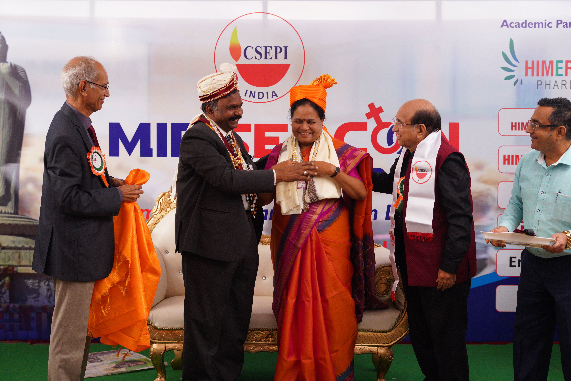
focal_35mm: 50
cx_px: 286
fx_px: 793
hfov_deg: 39.6
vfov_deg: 27.0
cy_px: 190
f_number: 3.5
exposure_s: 1/160
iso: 1600
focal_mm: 50
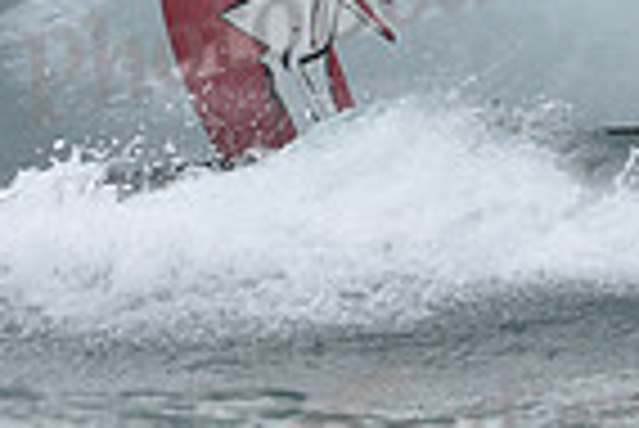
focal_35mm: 819
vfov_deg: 1.7
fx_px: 14552
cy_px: -291
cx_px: 891
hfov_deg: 2.5
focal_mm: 200
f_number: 7.1
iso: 320
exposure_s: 1/1000
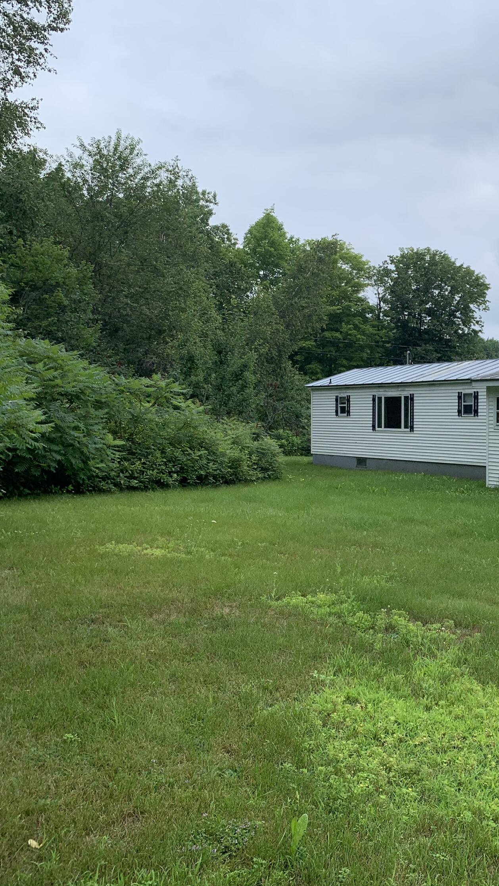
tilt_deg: -2.3
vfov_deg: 52.8
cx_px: 487
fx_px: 894
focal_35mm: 38
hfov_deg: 29.4
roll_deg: -2.2
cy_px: 445
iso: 25
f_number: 1.8
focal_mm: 4.25
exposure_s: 1/1610
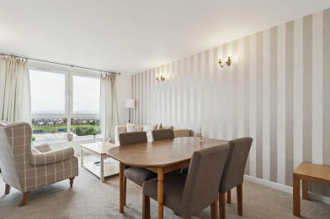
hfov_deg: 93.2
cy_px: 116
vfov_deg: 70.3
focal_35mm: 17
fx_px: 156
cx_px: 157
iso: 400
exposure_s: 1/160
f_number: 5.6
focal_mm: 14
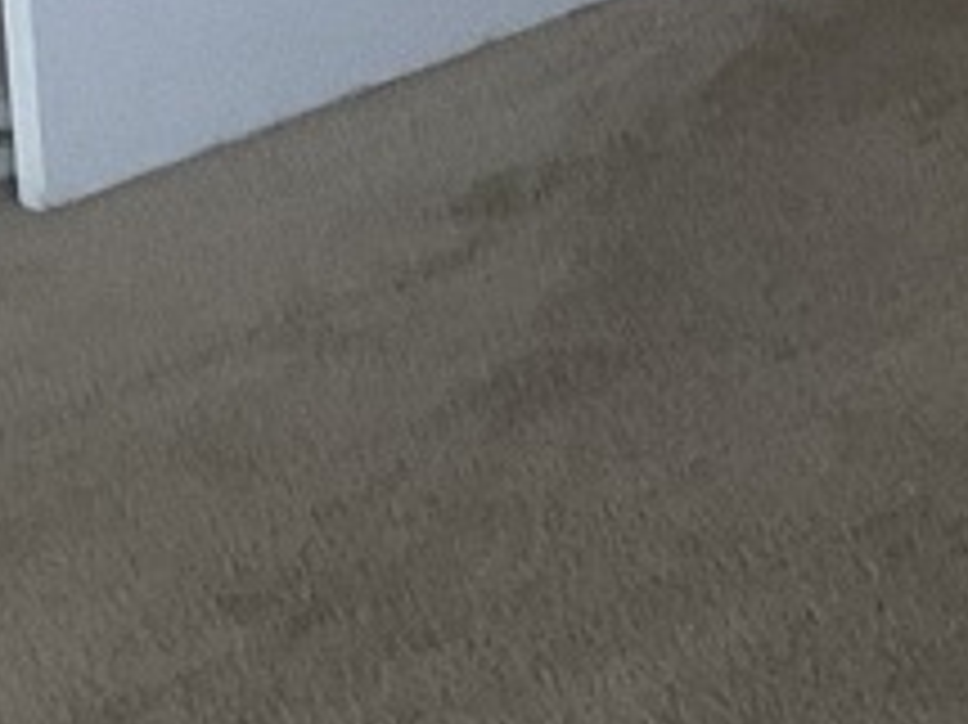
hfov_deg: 9.1
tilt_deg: -7.9
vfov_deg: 7.2
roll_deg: +0.5
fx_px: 5422
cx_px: 2409
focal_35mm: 194
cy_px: -1012
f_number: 1.8
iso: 64
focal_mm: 3
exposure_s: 1/60
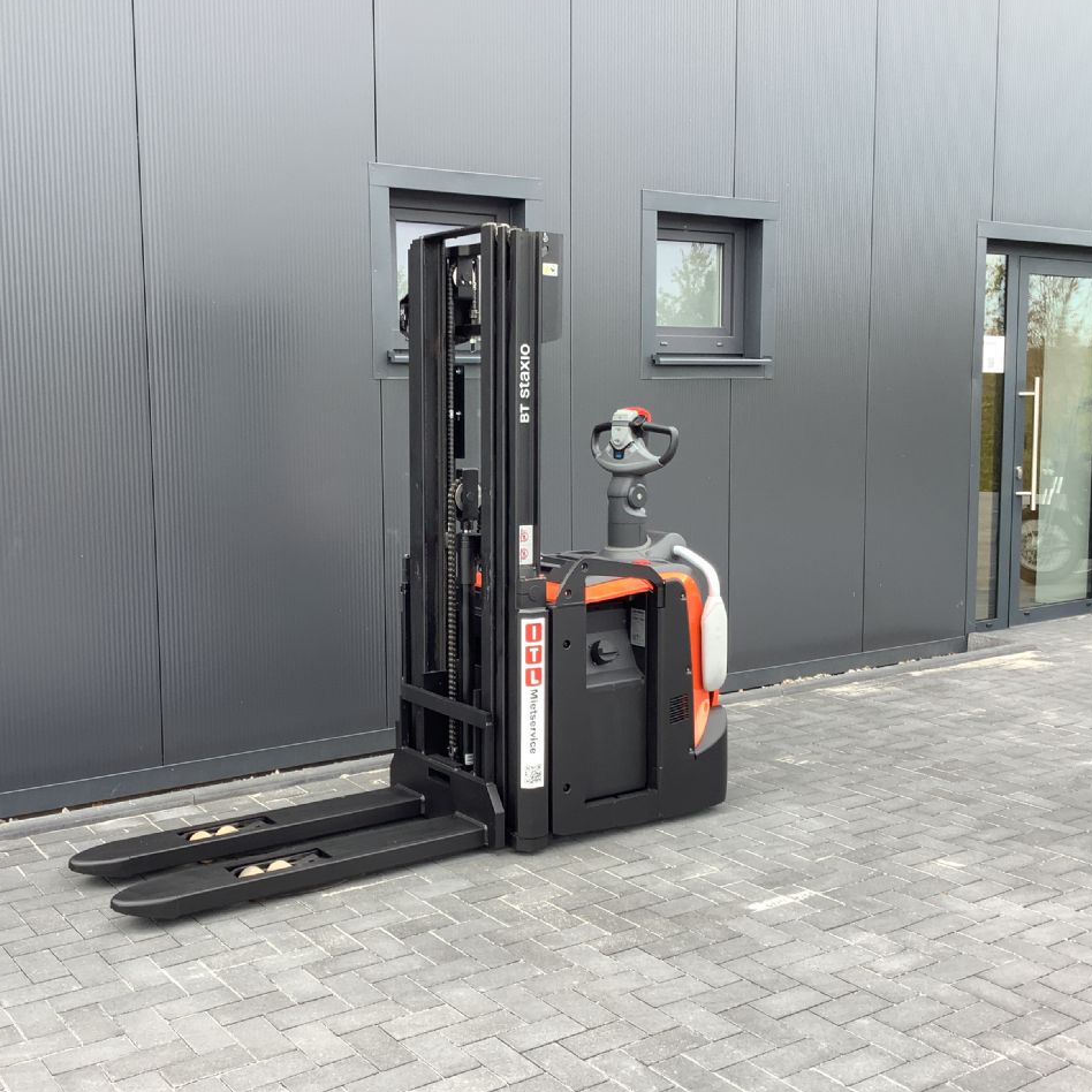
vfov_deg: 44.9
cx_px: 452
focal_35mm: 37
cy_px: 541
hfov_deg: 44.8
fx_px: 1321
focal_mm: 3.3
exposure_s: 1/120
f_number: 2.4
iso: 25
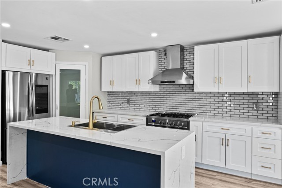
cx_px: 141
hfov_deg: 76.1
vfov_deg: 55.1
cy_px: 94
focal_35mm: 23
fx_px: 180
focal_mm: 23
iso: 250
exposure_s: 1/6
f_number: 9
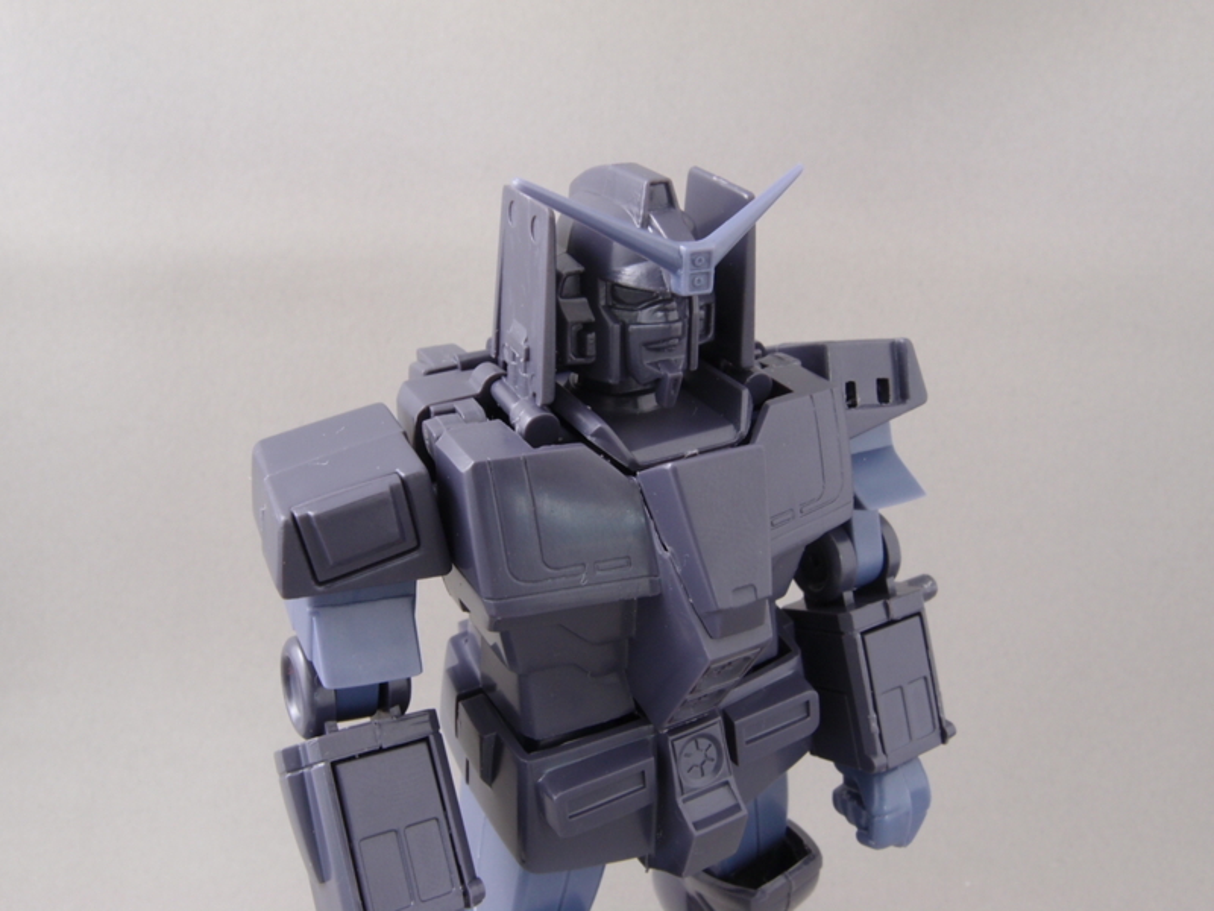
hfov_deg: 63.4
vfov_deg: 49.7
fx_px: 982
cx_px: 607
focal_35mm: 28
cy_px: 456
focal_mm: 6
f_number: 8
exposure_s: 2
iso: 100
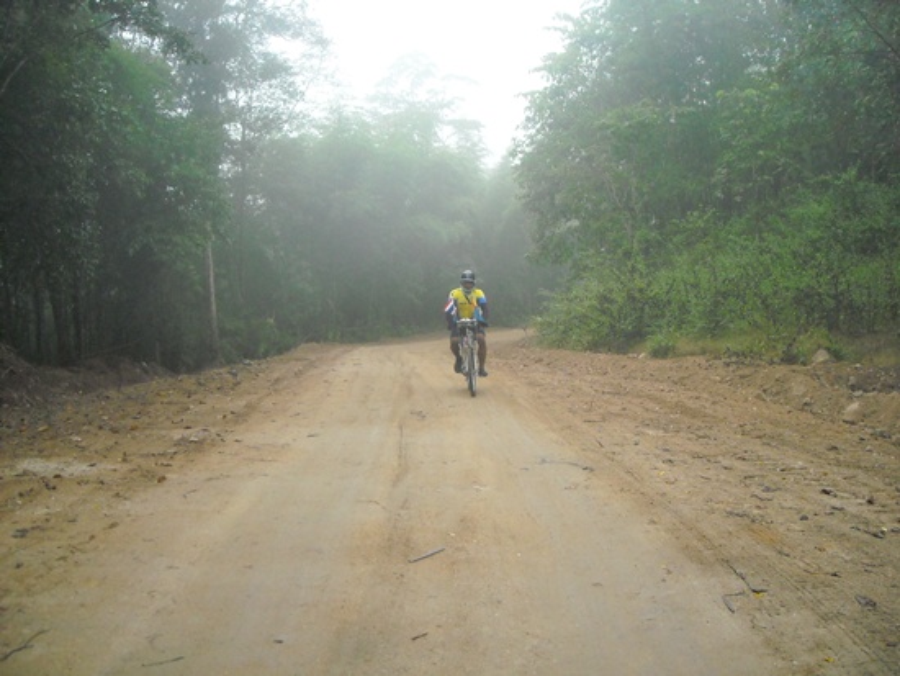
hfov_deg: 52.6
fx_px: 910
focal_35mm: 35
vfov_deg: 40.7
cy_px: 338
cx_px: 450
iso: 436
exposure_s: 1/250
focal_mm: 5.7
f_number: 2.8
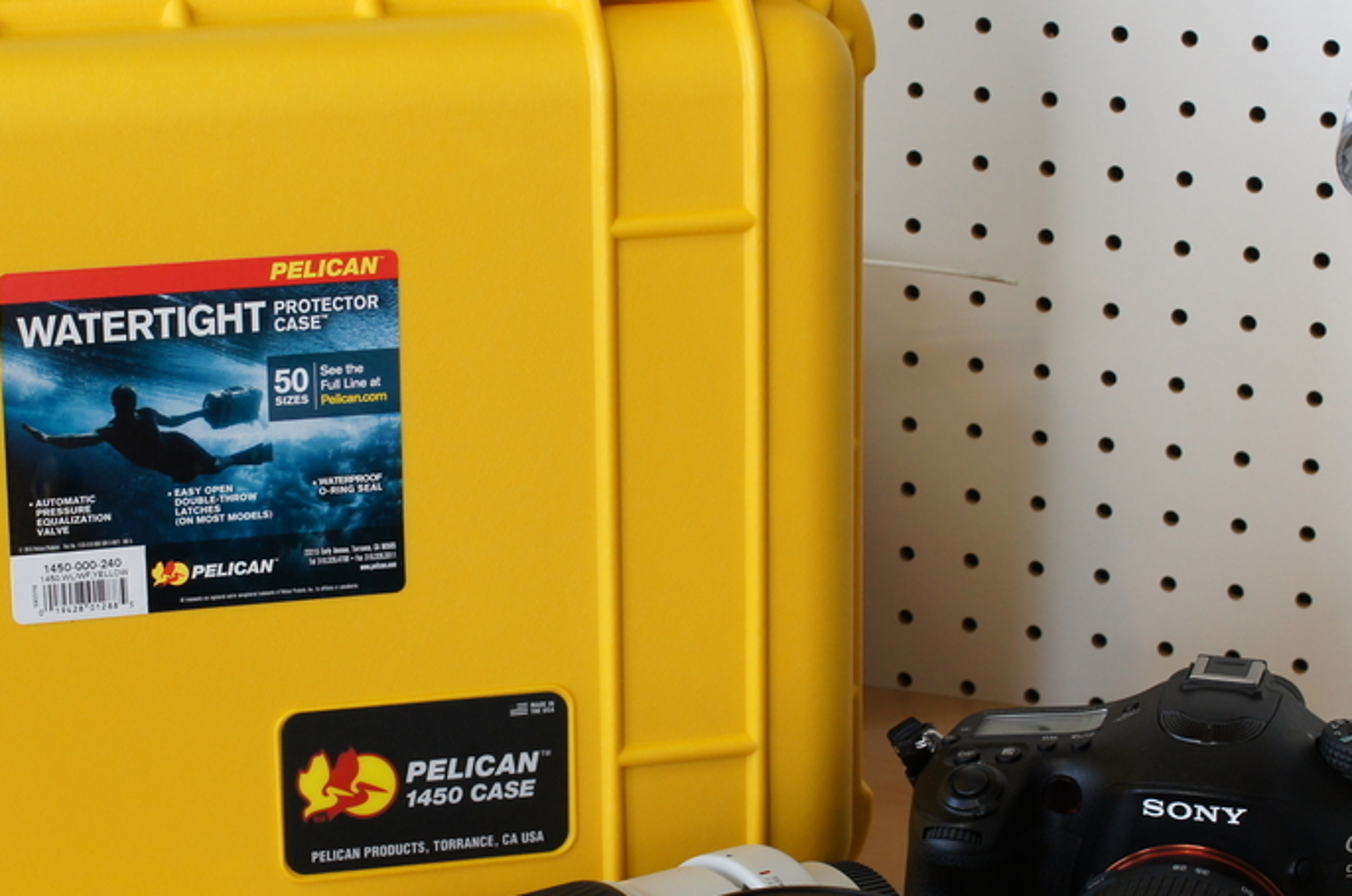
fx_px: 3445
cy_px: 527
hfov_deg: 22.2
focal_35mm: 92
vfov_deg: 14.8
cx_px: 546
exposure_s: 1/20
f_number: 9
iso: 400
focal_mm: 35
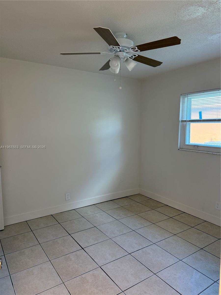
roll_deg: +0.7
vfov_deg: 71.6
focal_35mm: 24
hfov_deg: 56.8
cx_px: 110
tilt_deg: -6.0
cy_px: 148
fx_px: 204
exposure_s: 1/60
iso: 250
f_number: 1.78
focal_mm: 6.76
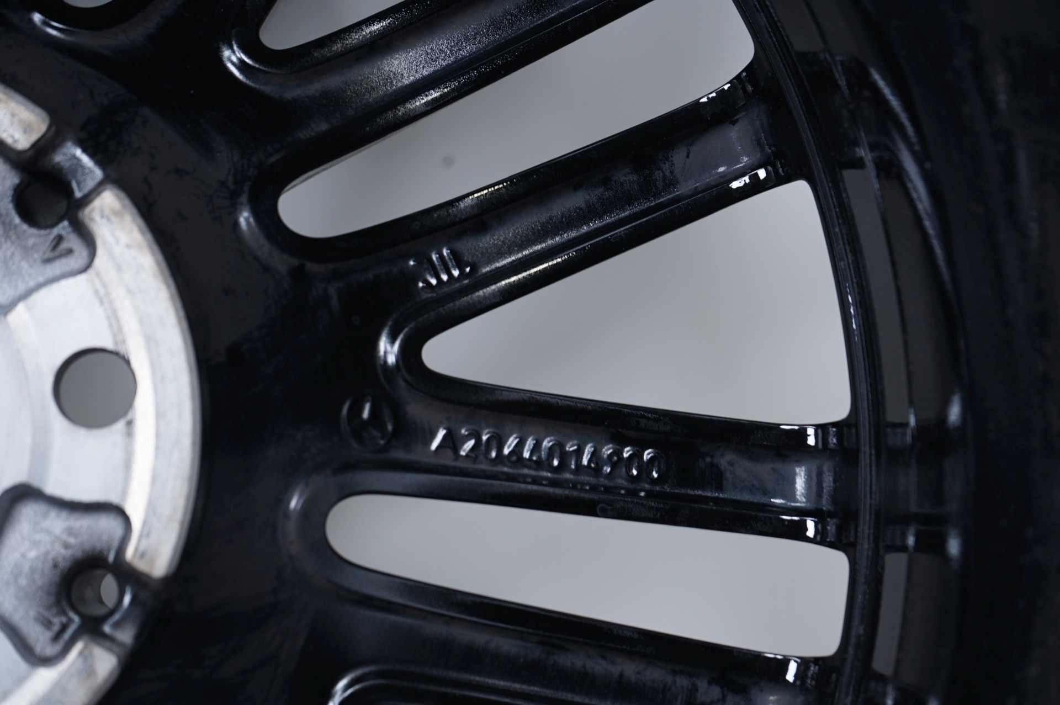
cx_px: 530
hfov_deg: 36.9
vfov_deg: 25.0
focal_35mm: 54
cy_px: 352
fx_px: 1589
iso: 250
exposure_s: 1/100
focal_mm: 54
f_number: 7.1
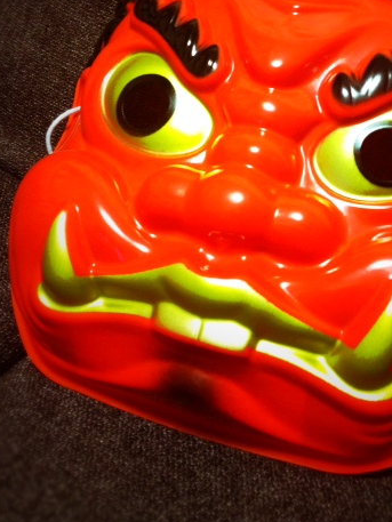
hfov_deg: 29.5
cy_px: 161
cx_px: 264
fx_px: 740
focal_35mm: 49
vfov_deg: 38.3
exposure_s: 1/20
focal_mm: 4.28
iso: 200
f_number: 2.4
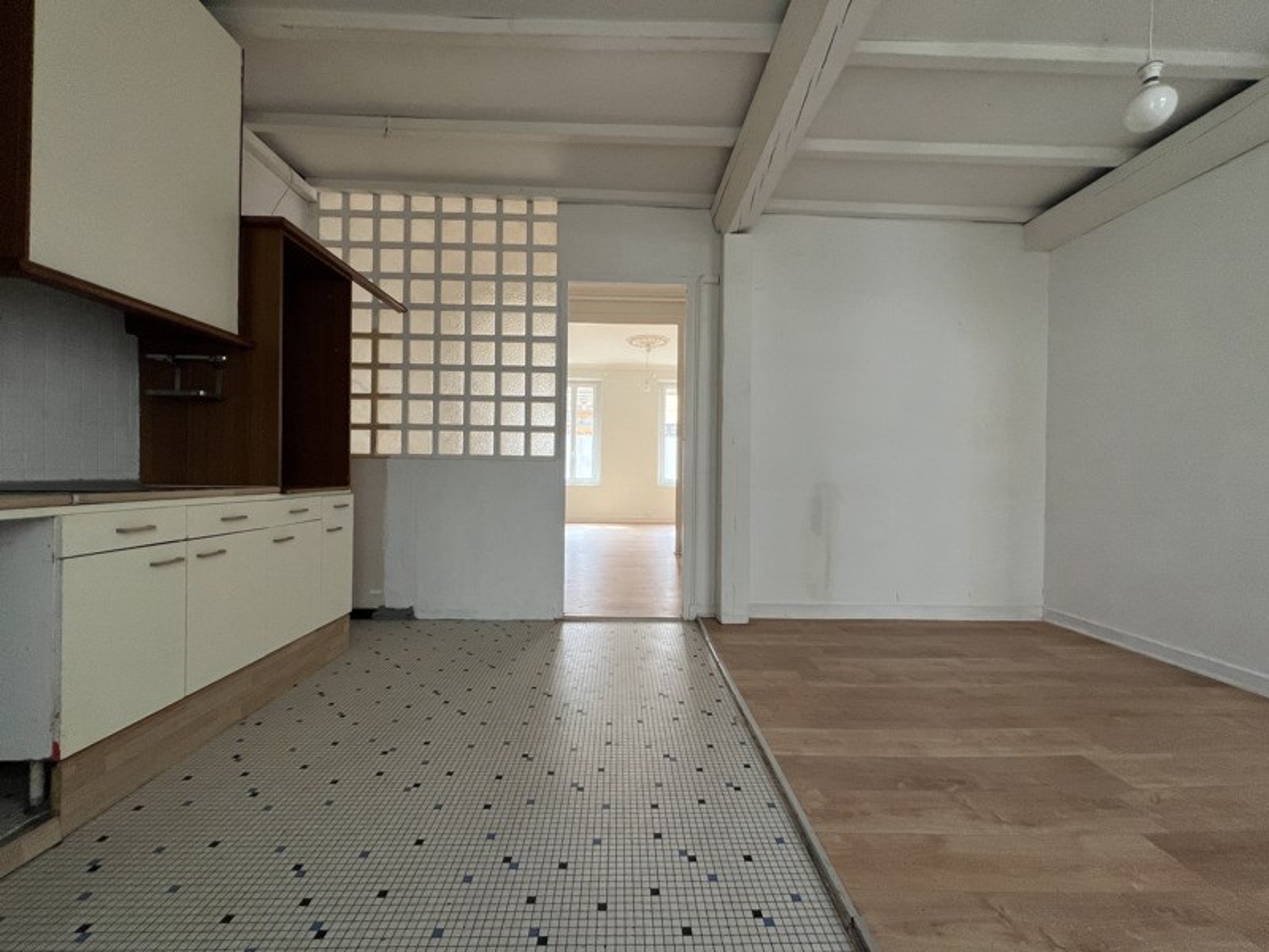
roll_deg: -0.5
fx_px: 477
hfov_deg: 106.2
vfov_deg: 89.9
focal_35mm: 13
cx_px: 634
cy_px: 476
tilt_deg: -0.2
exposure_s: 1/99
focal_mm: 1.57
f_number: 1.8
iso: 100
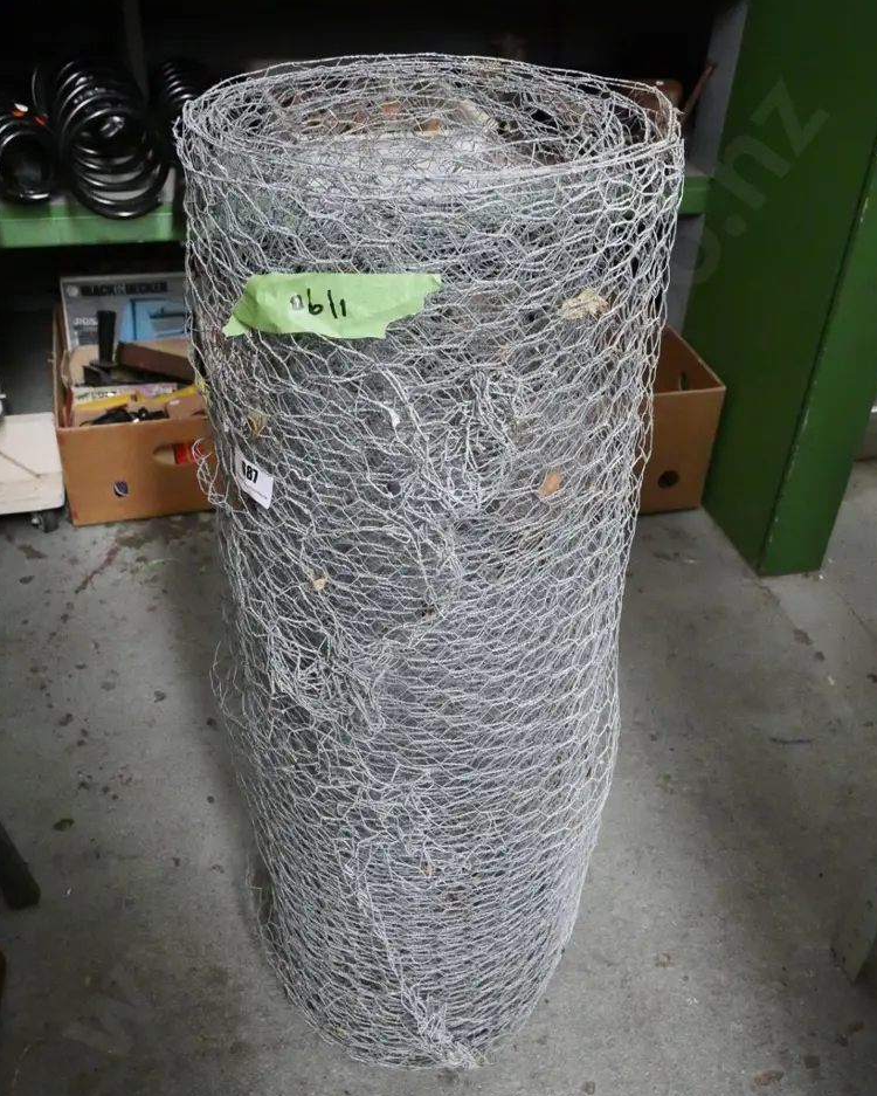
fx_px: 1038
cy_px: 575
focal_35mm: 32
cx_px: 444
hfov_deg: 45.8
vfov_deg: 55.6
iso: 6400
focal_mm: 15
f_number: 5.6
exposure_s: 1/160
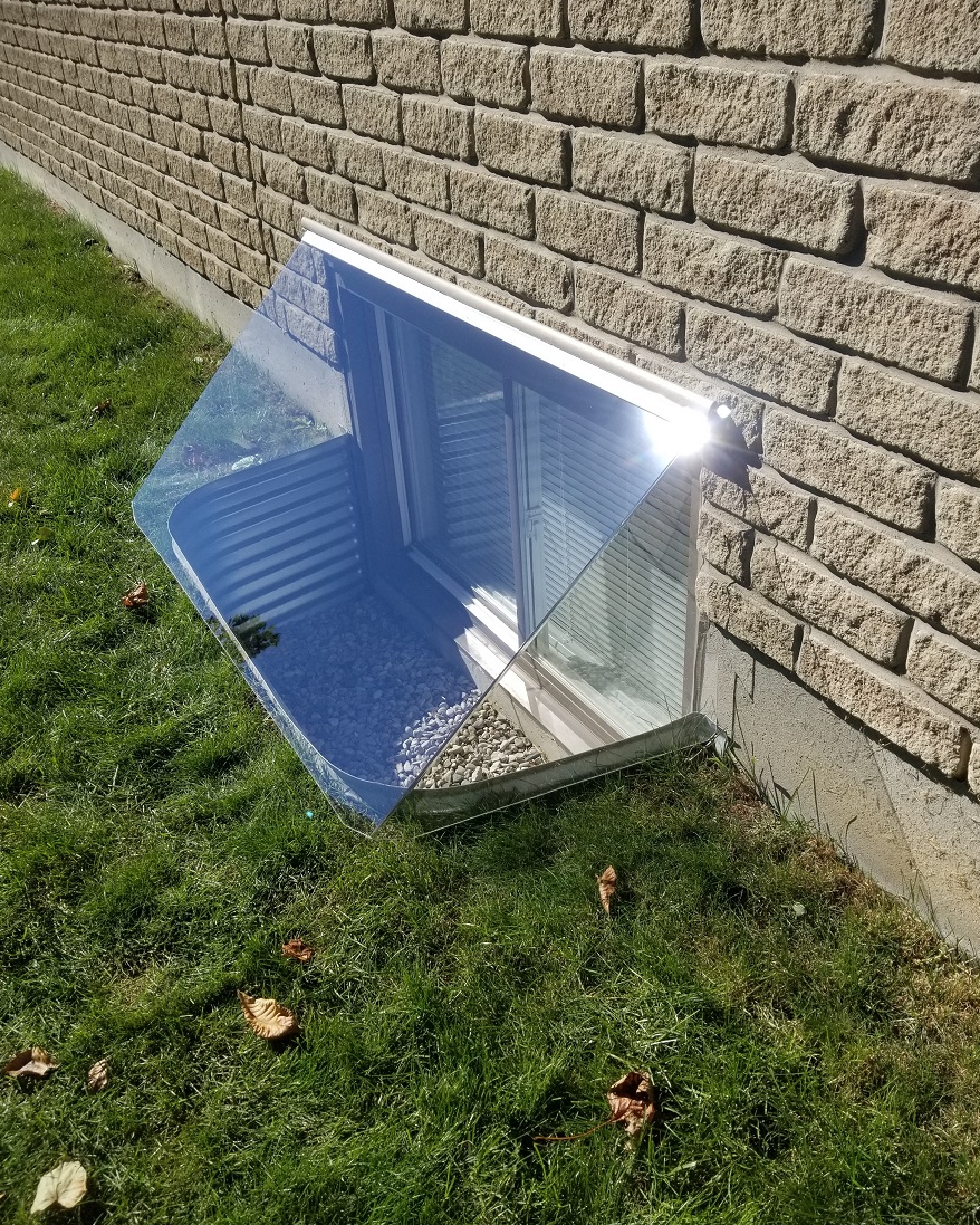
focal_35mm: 28
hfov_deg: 51.5
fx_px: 1015
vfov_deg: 62.2
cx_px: 483
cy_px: 626
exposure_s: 1/2640
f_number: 1.7
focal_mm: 4.25
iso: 50
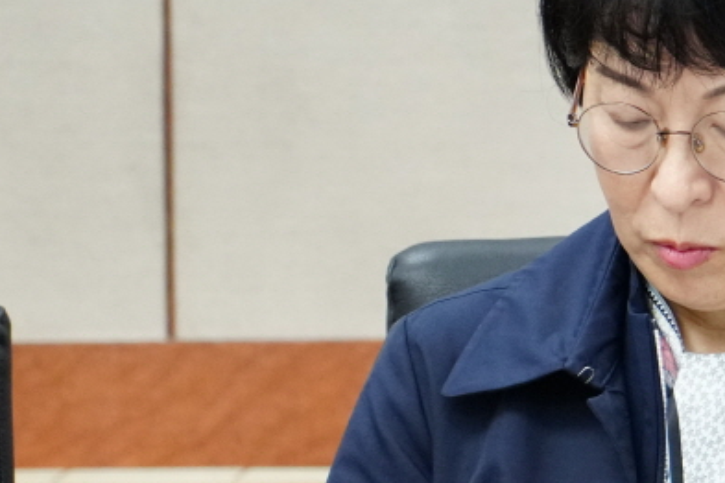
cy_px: 643
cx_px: 887
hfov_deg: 4.3
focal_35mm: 481
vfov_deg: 2.9
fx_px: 9686
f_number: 4
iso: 3200
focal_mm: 105
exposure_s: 1/200
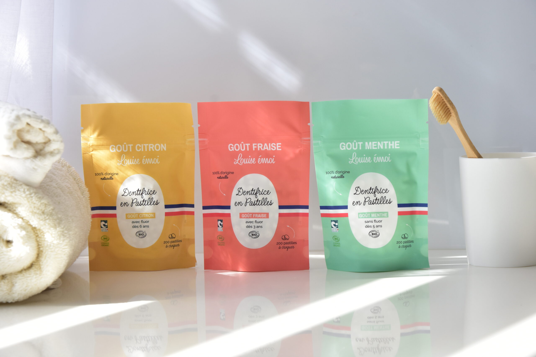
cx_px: 268
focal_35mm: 99
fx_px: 1474
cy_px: 178
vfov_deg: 13.8
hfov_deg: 20.6
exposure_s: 1/125
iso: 500
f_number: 8
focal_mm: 66
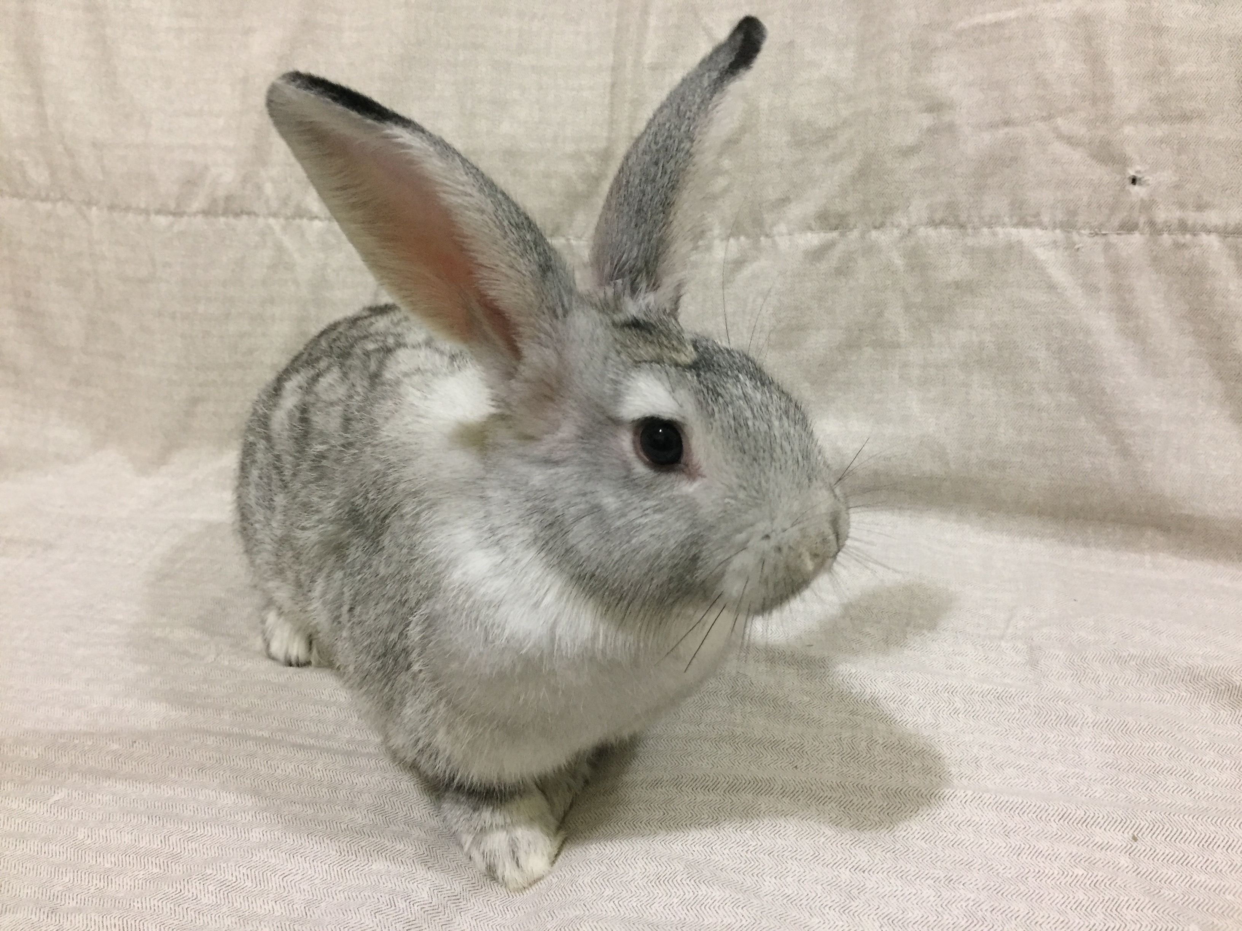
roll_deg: -0.3
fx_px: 1041
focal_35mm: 29
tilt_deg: -23.7
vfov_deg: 48.2
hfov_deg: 61.7
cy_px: 466
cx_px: 621
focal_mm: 4.15
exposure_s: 1/17
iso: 250
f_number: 2.2
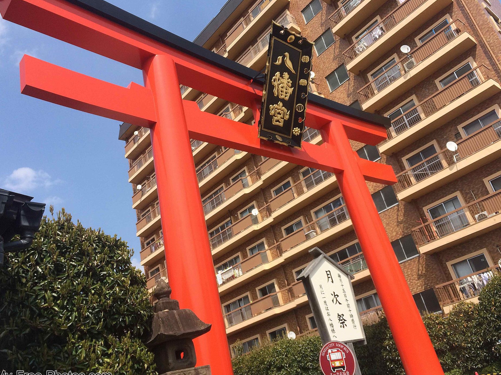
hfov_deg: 58.4
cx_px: 256
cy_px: 195
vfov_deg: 45.4
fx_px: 449
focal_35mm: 31
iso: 32
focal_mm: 4.15
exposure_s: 1/1866
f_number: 2.2
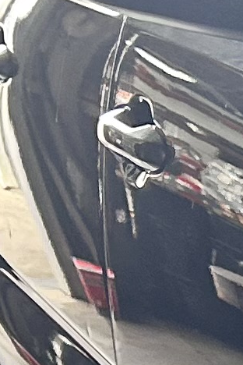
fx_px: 2359
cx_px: 715
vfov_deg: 8.7
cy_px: 510
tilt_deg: -14.7
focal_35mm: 233
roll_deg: +0.1
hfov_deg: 5.5
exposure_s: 1/120
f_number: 1.5
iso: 100
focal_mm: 5.7
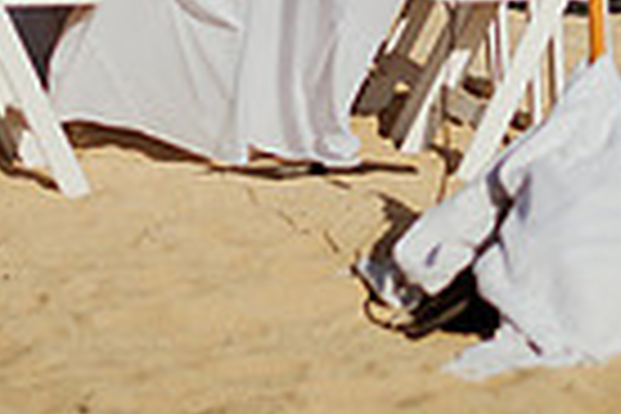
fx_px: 4209
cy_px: -434
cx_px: 616
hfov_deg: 8.4
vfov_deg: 5.5
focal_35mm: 244
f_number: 2
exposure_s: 1/8000
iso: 50
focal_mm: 58
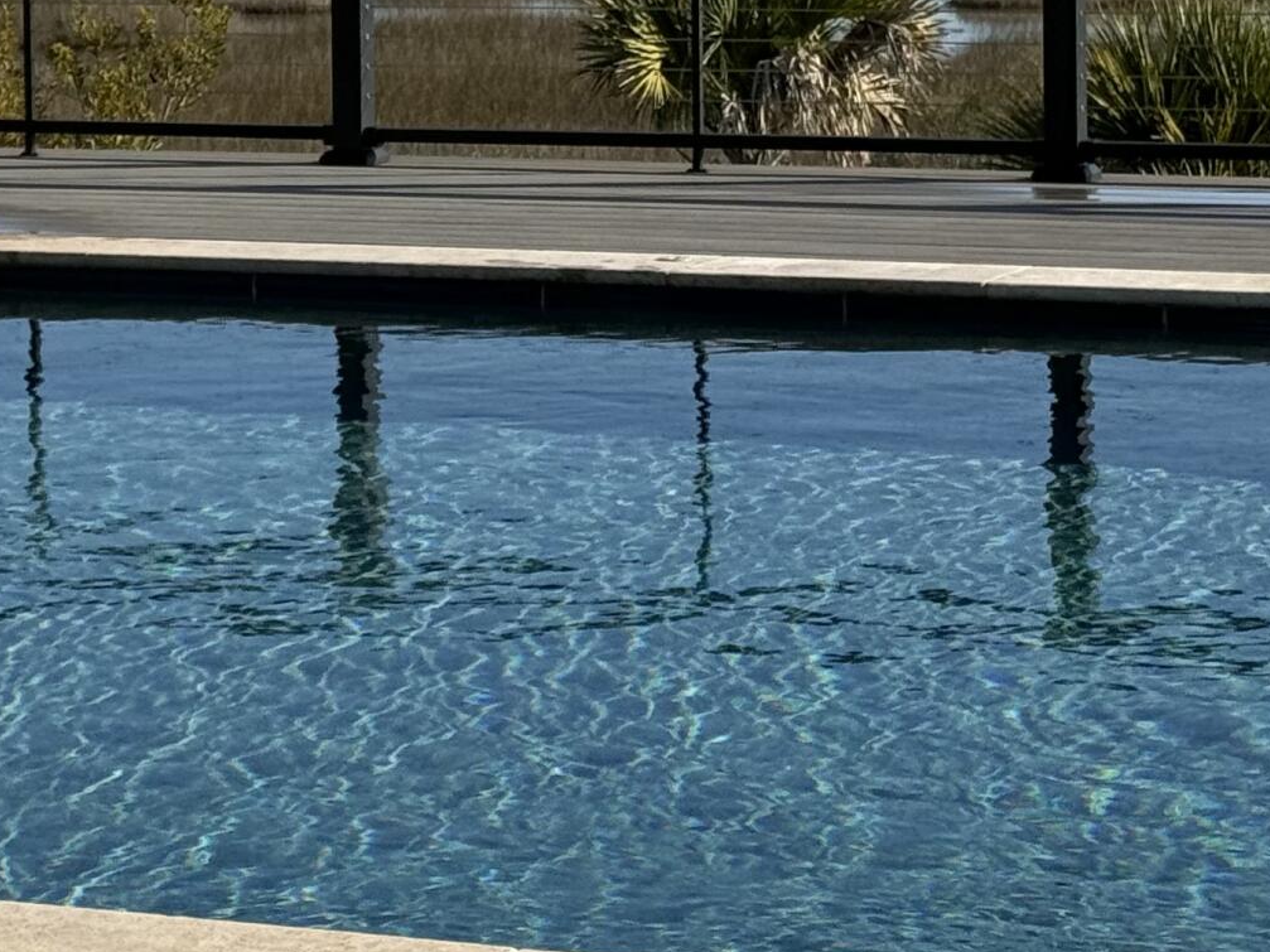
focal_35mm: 143
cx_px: 383
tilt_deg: -1.5
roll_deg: +1.2
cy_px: -45
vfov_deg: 10.3
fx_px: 5246
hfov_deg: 13.8
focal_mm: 6.76
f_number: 1.78
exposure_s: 1/4587
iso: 64
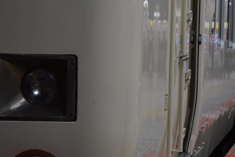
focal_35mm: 159
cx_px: 88
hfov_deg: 12.9
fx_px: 1038
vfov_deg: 8.6
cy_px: 105
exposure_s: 1/100
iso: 800
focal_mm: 55
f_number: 6.3
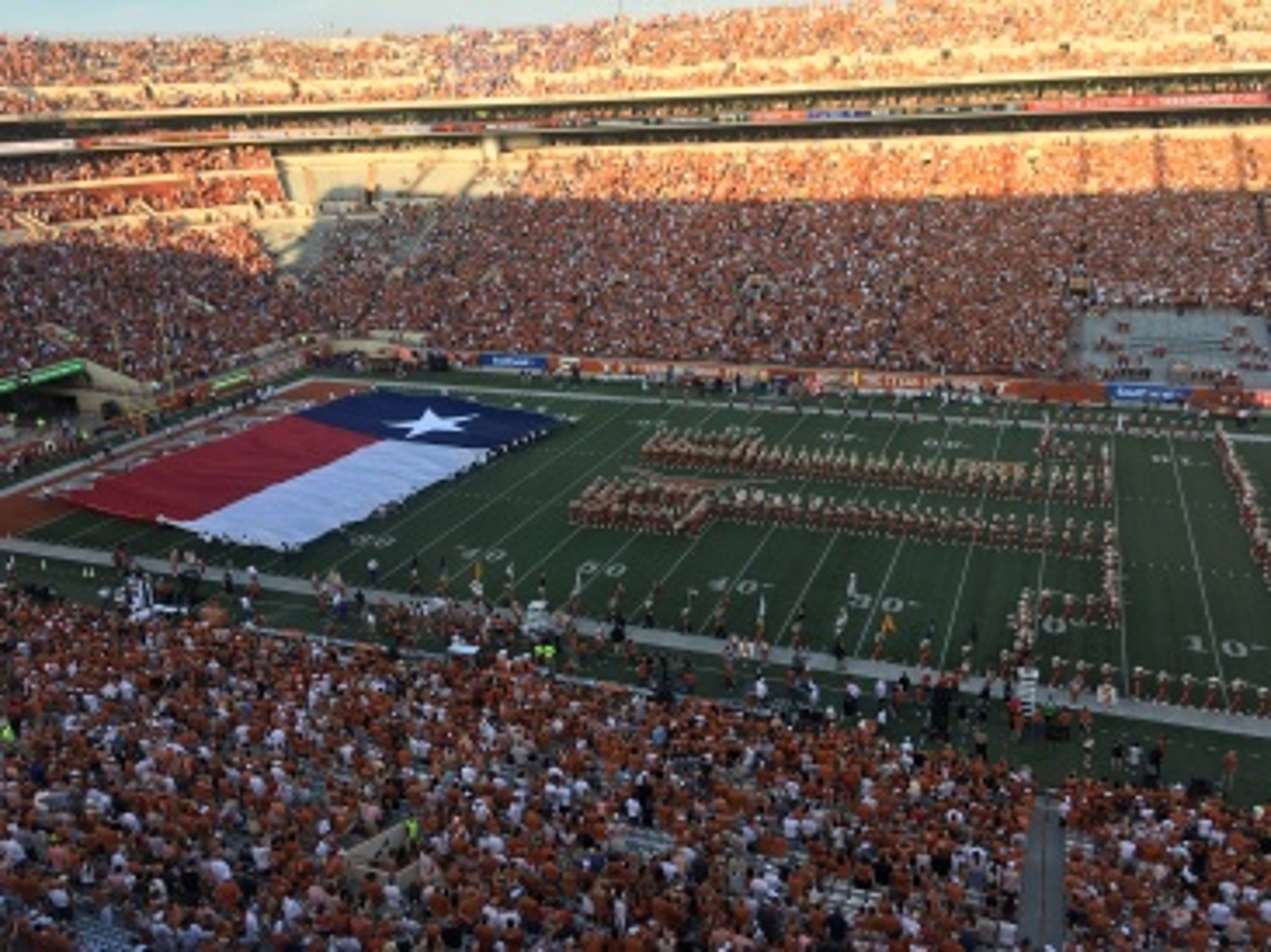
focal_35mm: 29
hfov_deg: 61.7
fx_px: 1064
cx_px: 636
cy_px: 476
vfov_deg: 48.2
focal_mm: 4.15
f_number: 2.2
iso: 25
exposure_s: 1/363
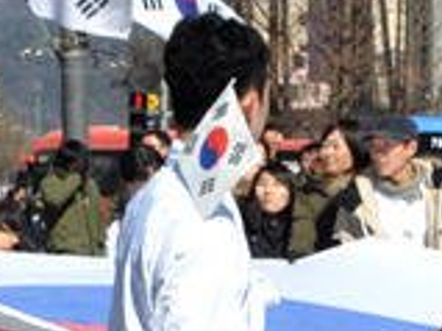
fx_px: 2590
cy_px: 601
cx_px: 509
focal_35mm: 203
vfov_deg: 7.1
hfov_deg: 9.6
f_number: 14
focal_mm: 32
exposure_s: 1/800
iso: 800
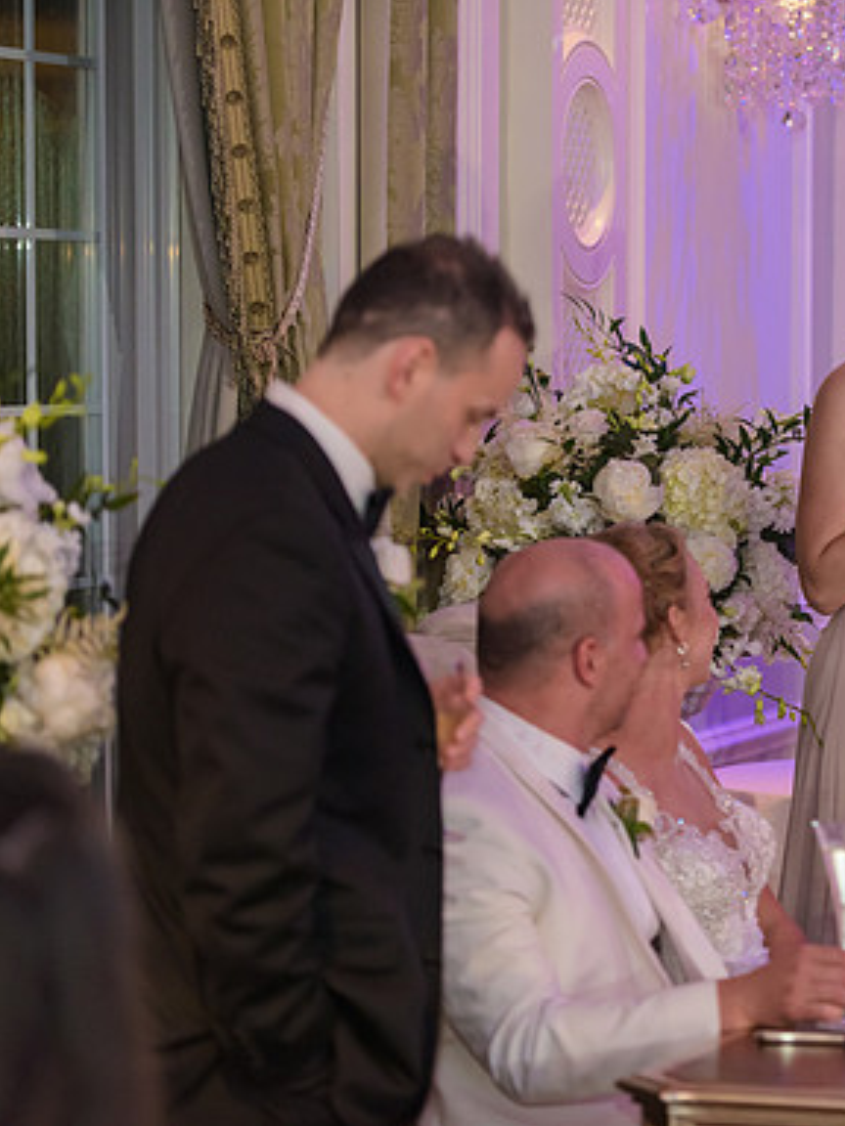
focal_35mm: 148
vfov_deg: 13.3
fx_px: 4817
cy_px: 564
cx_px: 824
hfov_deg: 10.0
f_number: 3.2
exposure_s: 1/125
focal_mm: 102
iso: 1600
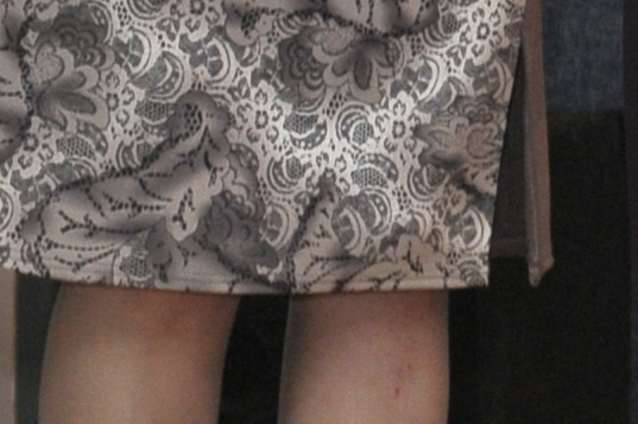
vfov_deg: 3.3
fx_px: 7418
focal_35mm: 419
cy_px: -114
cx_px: 2229
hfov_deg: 4.6
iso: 320
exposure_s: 1/125
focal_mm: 35
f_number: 4
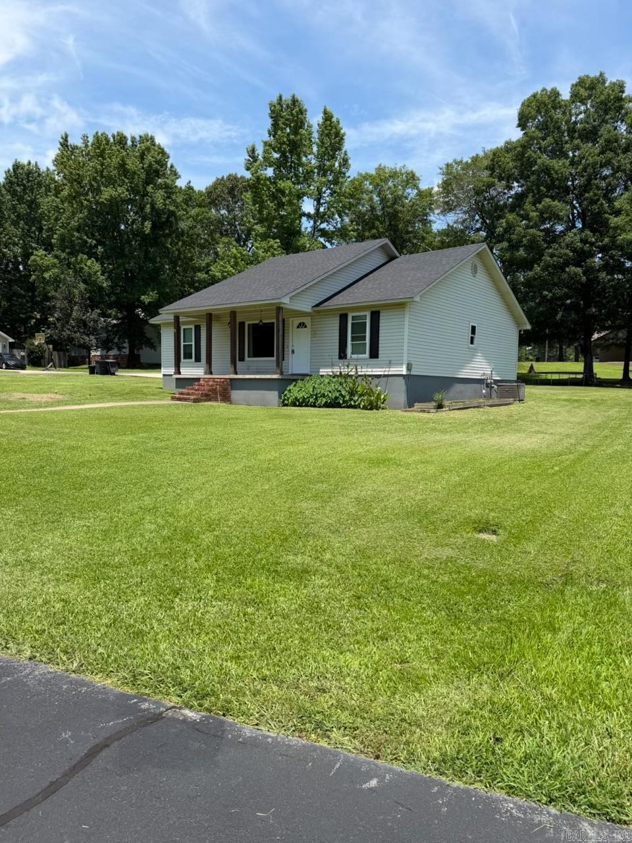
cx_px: 316
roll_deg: -1.4
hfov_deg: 56.8
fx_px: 584
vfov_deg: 71.6
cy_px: 422
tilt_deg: -3.3
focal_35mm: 24
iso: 80
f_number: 1.78
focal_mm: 6.76
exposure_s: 1/3759
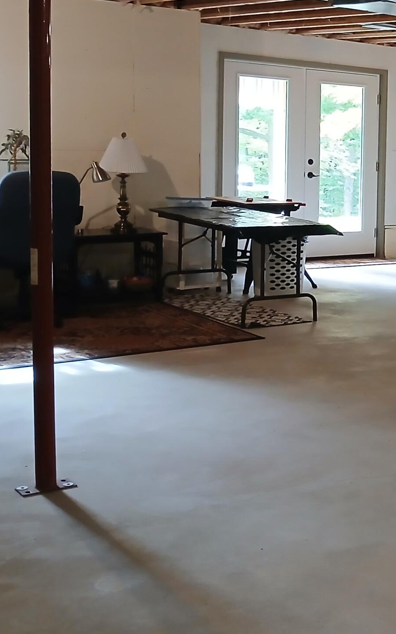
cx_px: 587
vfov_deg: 35.5
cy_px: 237
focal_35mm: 57
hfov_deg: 19.8
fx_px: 984
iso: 320
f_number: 1.8
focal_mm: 3.98
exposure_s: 1/24
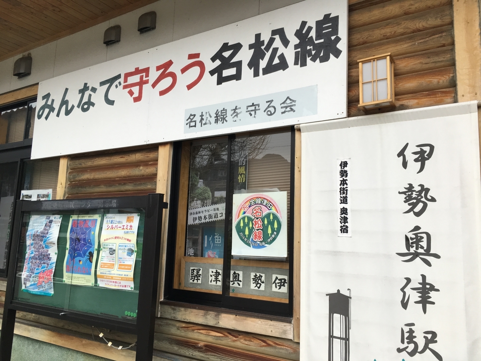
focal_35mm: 29
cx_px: 240
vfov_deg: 48.2
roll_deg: -1.8
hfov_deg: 61.7
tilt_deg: +7.8
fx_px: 403
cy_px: 180
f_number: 2.2
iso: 40
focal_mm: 4.15
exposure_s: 1/120
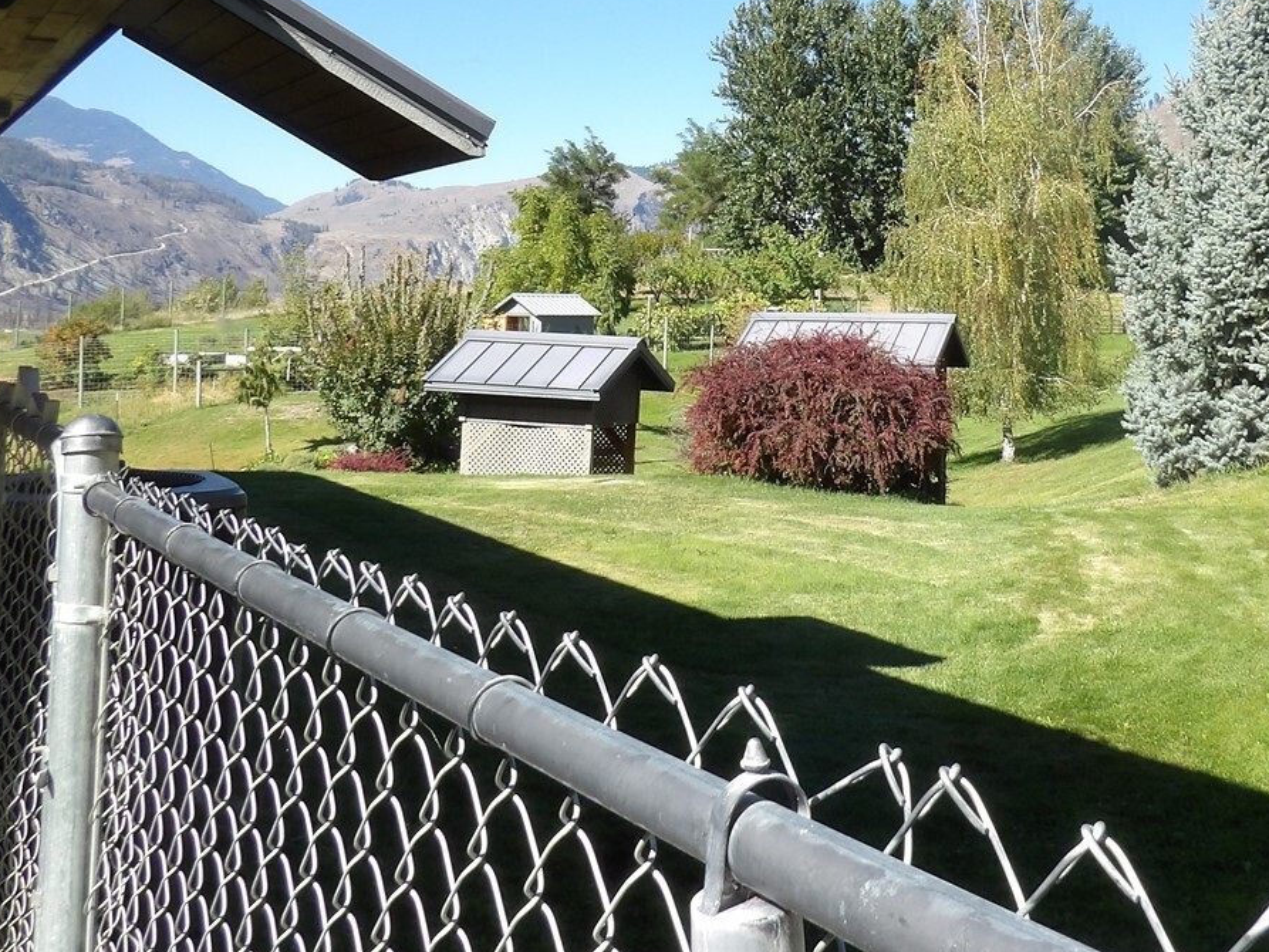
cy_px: 172
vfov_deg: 32.6
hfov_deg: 43.4
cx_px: 823
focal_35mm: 43
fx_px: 1577
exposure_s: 1/223
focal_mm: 4.3
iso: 100
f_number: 5.6
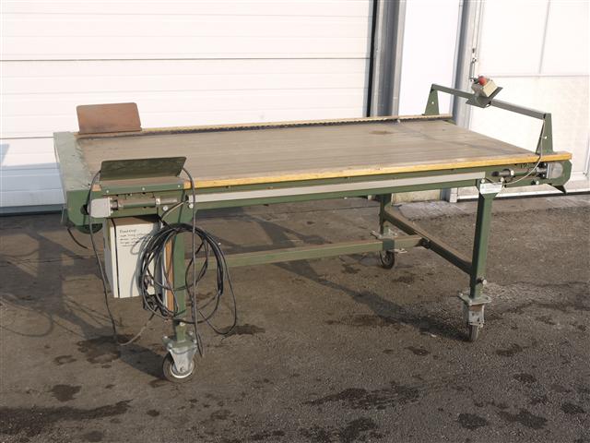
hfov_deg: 42.9
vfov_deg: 32.9
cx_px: 295
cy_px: 222
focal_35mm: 44
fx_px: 750
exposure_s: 1/320
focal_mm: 22
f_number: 7.1
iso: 100
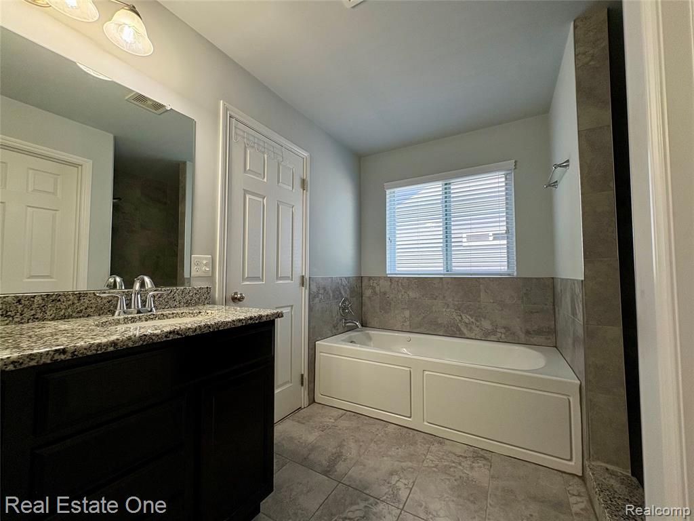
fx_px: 281
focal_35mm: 14
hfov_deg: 102.1
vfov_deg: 85.7
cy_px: 260
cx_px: 347
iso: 80
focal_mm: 2.22
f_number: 2.2
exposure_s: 1/124
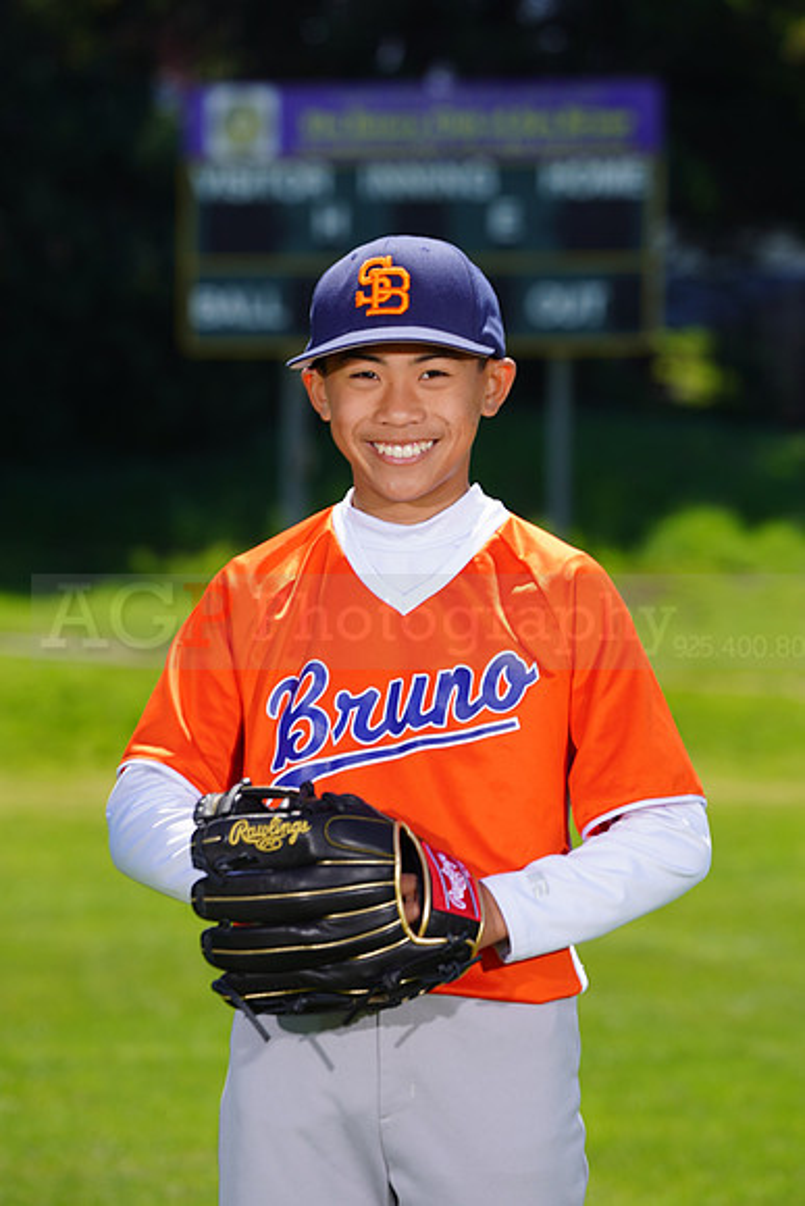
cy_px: 603
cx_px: 402
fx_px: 7776
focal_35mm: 232
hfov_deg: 5.9
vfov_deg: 8.9
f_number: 8
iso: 100
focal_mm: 232
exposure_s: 1/250
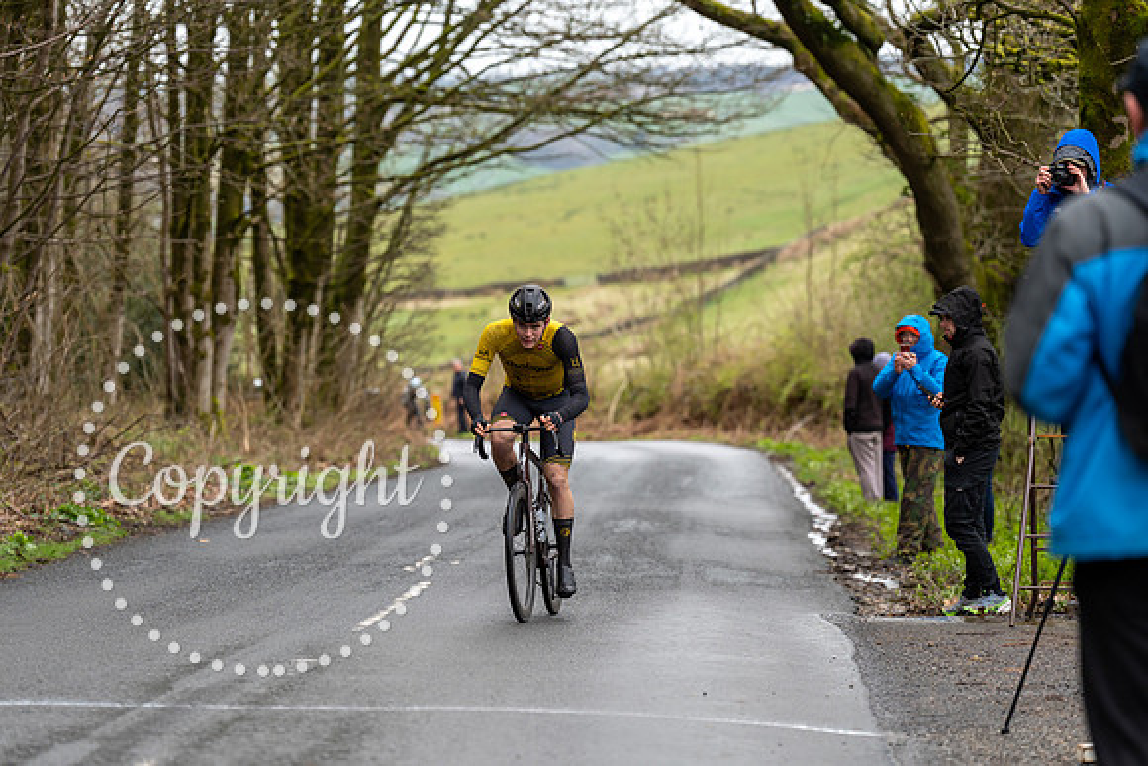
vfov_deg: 9.2
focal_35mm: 150
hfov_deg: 13.7
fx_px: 4784
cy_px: 383
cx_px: 574
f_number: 3.5
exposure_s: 1/1000
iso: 500
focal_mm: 150
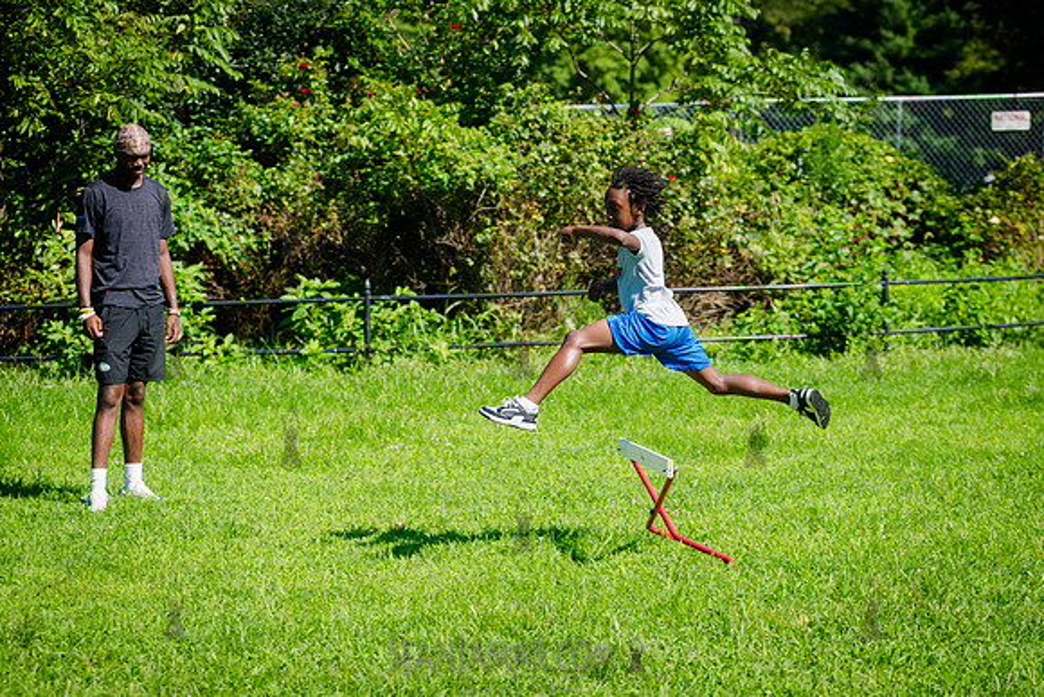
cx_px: 578
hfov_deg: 18.3
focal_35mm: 112
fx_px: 3245
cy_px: 371
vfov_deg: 12.3
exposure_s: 1/1000
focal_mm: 100
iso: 200
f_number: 4
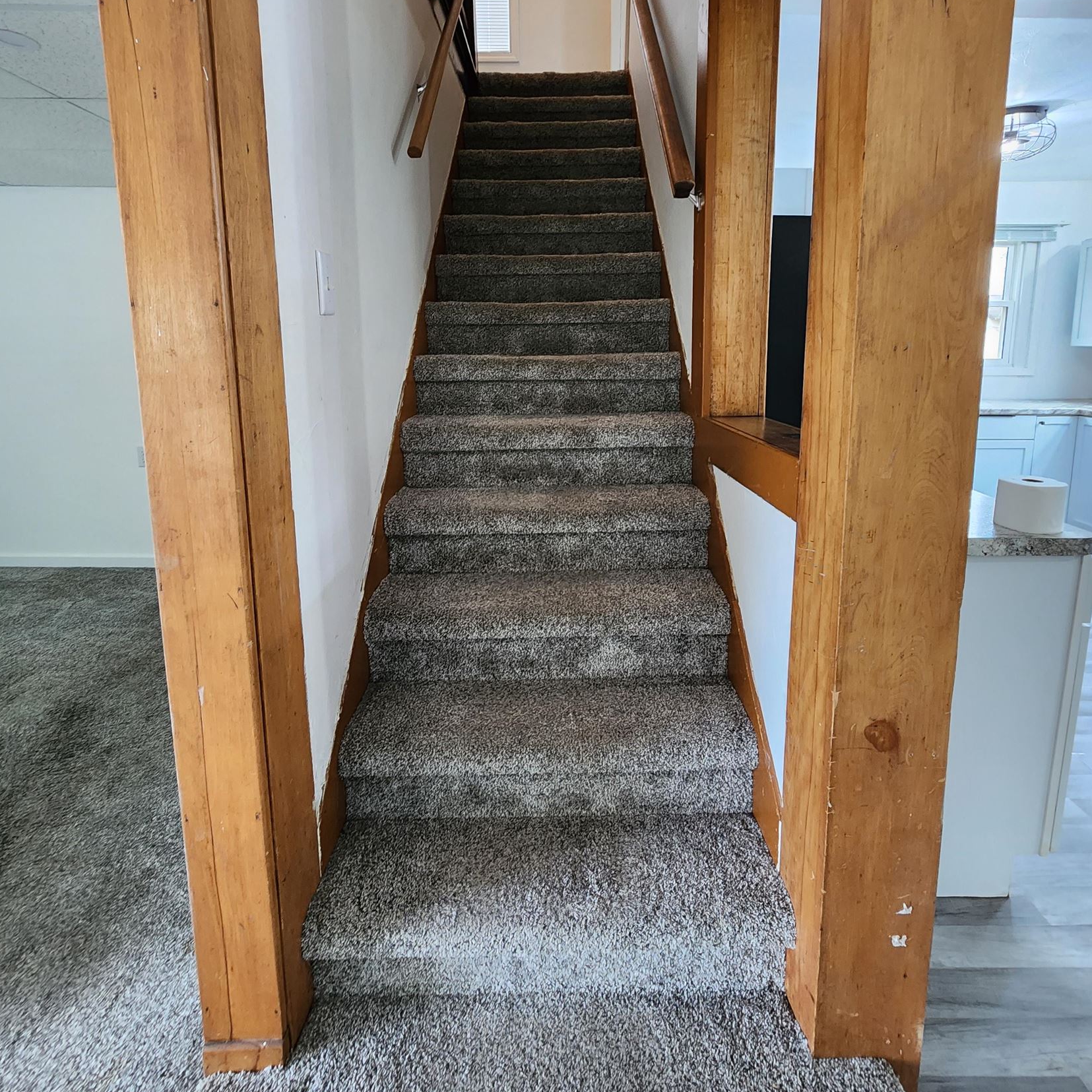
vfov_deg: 86.3
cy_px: 437
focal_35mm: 16
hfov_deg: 87.4
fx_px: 571
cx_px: 565
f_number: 2.2
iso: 320
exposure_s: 1/30
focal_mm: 2.2
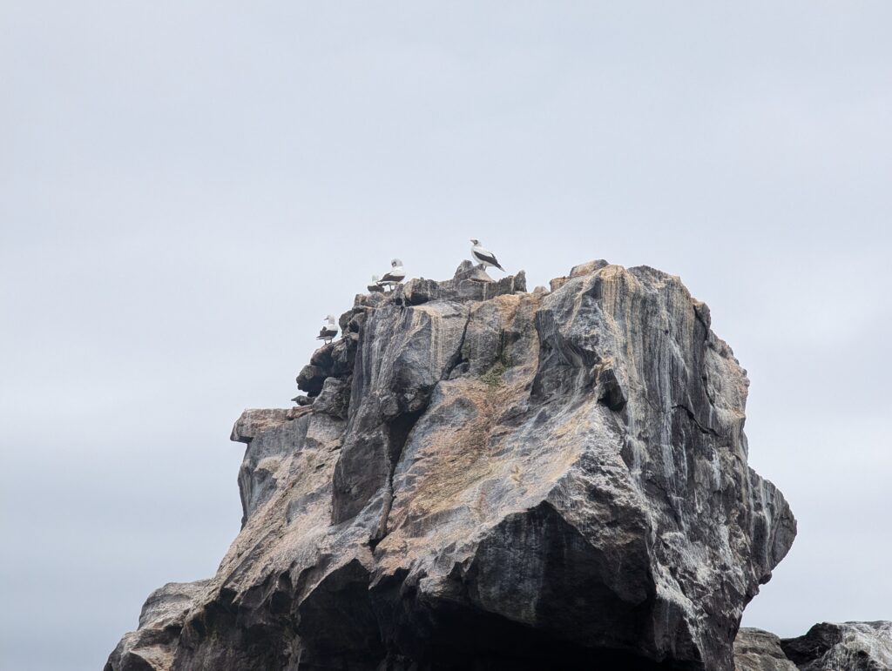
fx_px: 2839
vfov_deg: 13.5
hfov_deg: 17.9
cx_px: 446
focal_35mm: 110
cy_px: 336
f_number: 2.8
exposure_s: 1/2088
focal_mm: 17.91
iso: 81
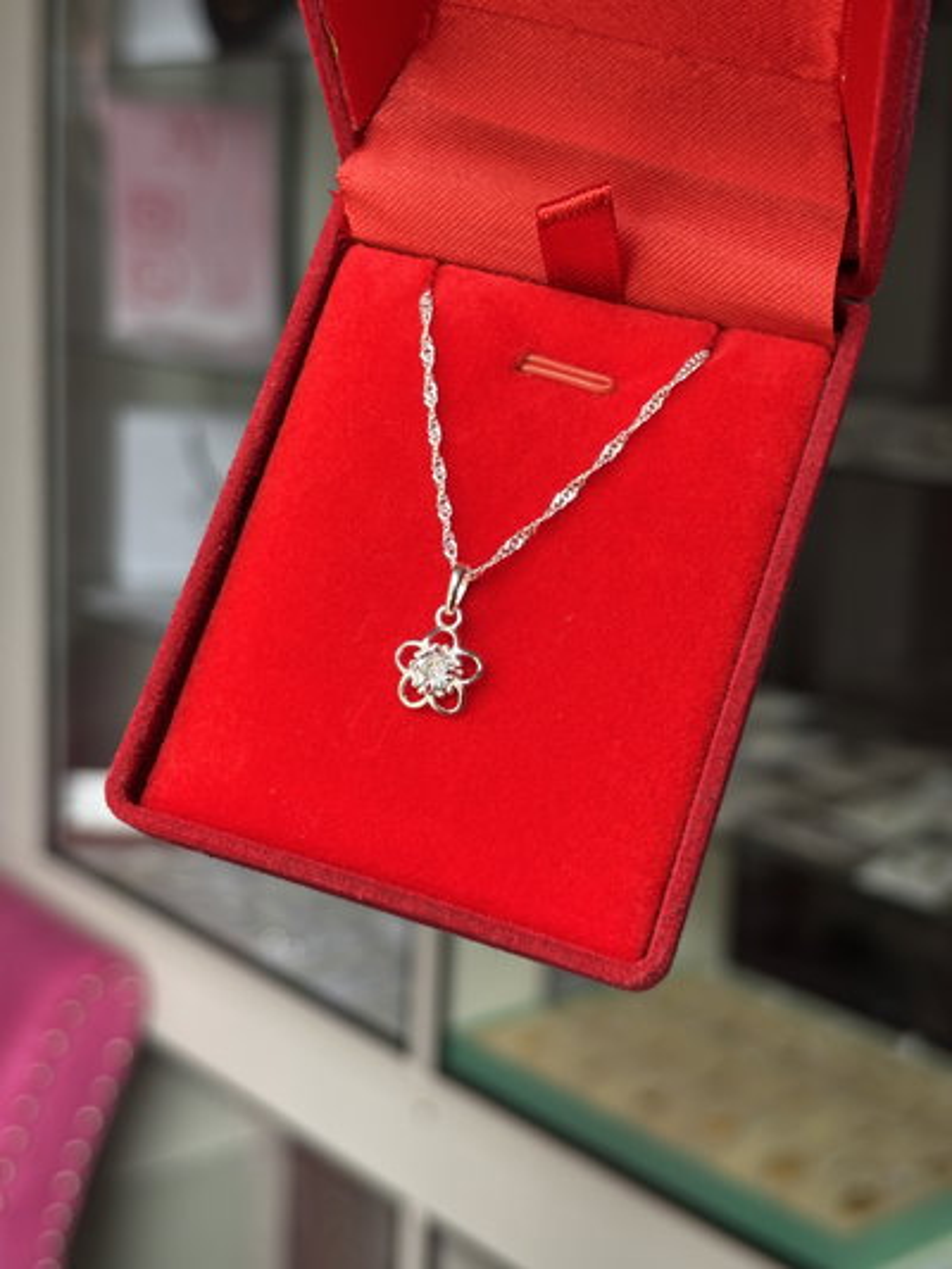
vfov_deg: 36.8
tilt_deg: -11.4
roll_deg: -3.5
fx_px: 1906
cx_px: 476
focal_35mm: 52
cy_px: 634
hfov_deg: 28.0
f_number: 1.6
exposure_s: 1/60
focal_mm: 5.96
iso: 64
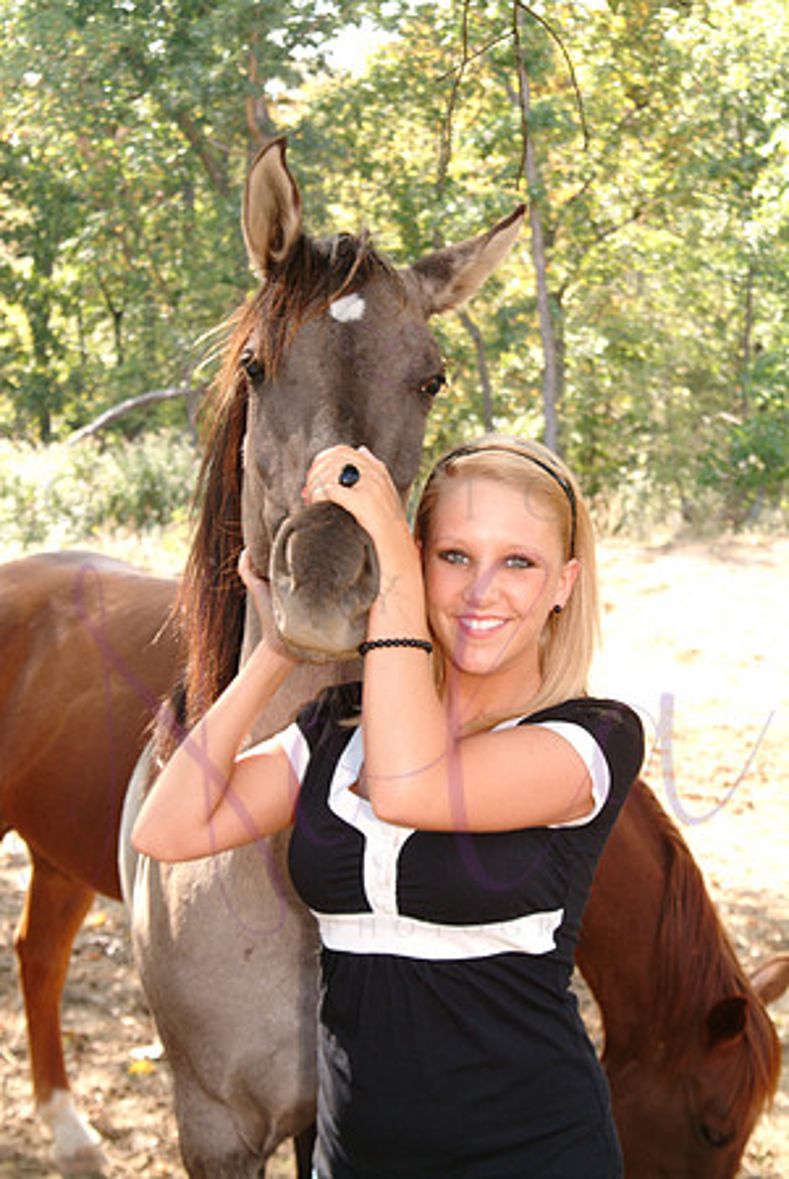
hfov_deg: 21.1
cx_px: 394
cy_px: 590
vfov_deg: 31.2
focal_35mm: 64
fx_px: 2115
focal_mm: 43
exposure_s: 1/125
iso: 400
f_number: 5.6
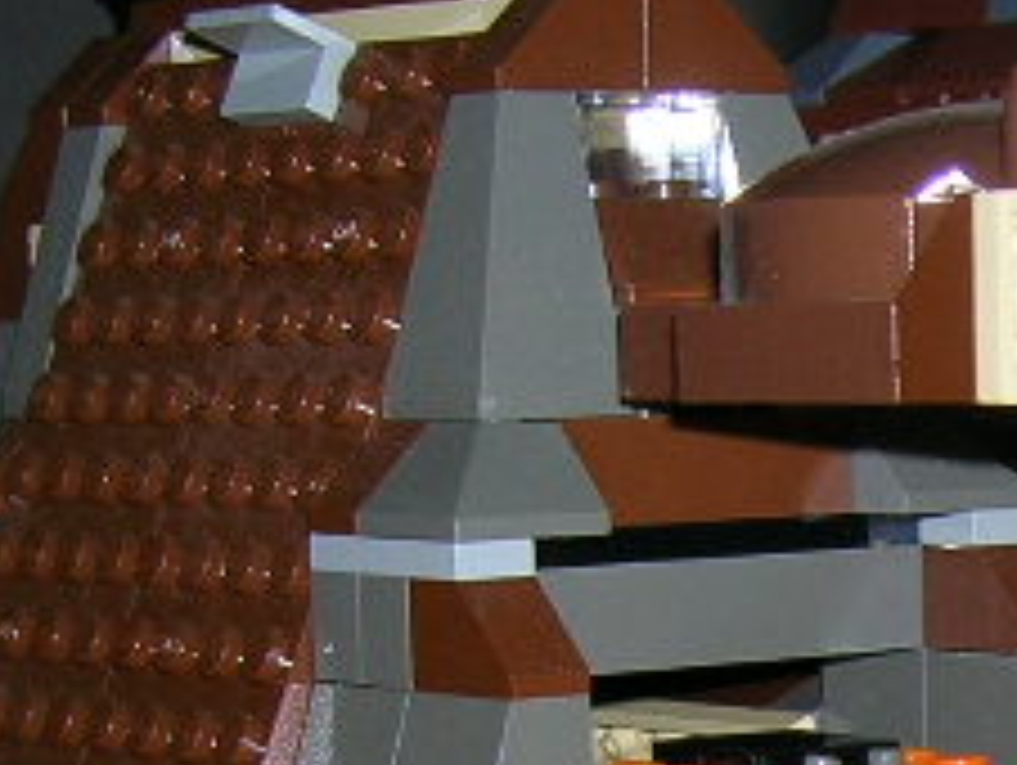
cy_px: 927
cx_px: 1318
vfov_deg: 9.5
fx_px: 4529
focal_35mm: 154
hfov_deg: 12.4
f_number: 2.9
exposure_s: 1/60.1
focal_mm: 5.7
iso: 50
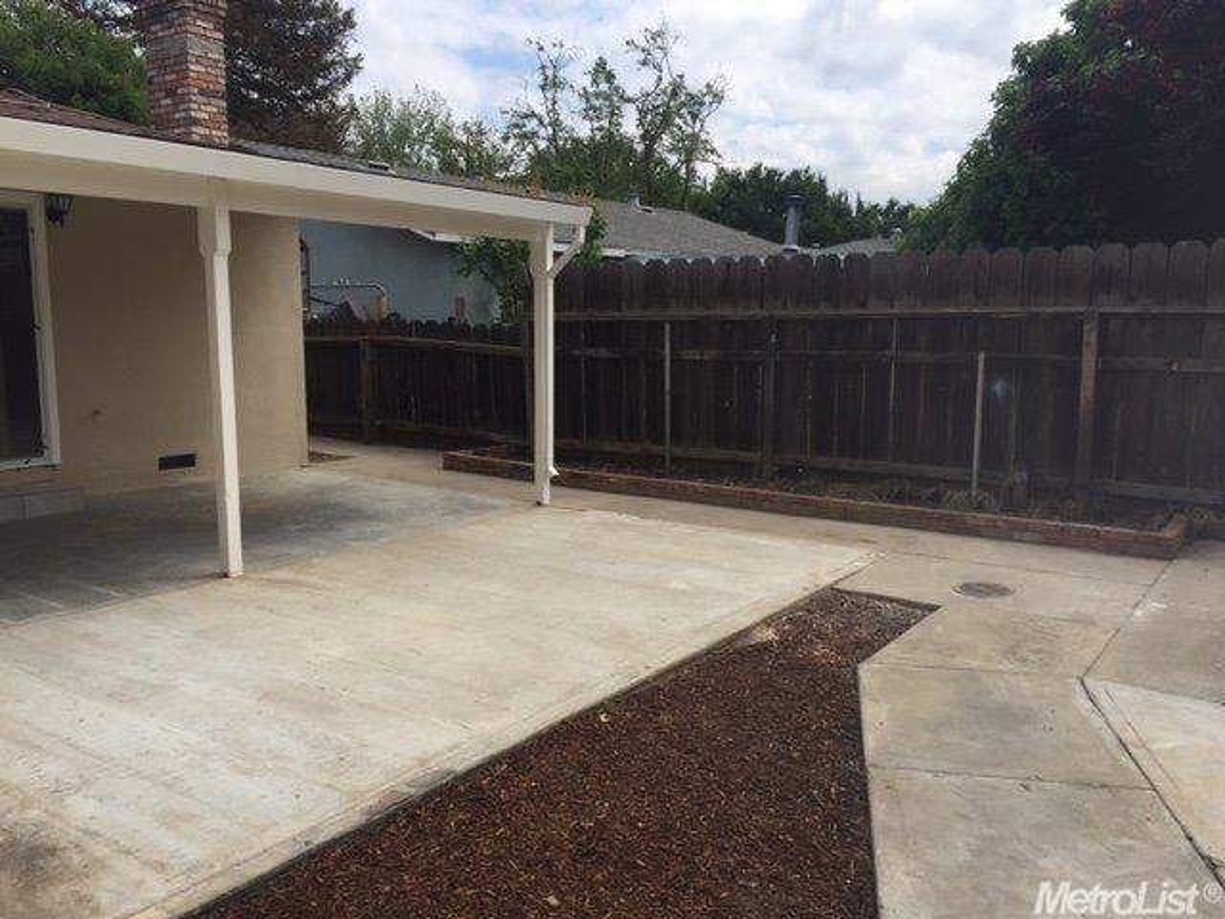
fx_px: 1026
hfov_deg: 61.7
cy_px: 460
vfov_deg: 48.2
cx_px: 612
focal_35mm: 29
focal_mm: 4.15
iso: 32
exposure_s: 1/2198
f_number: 2.2
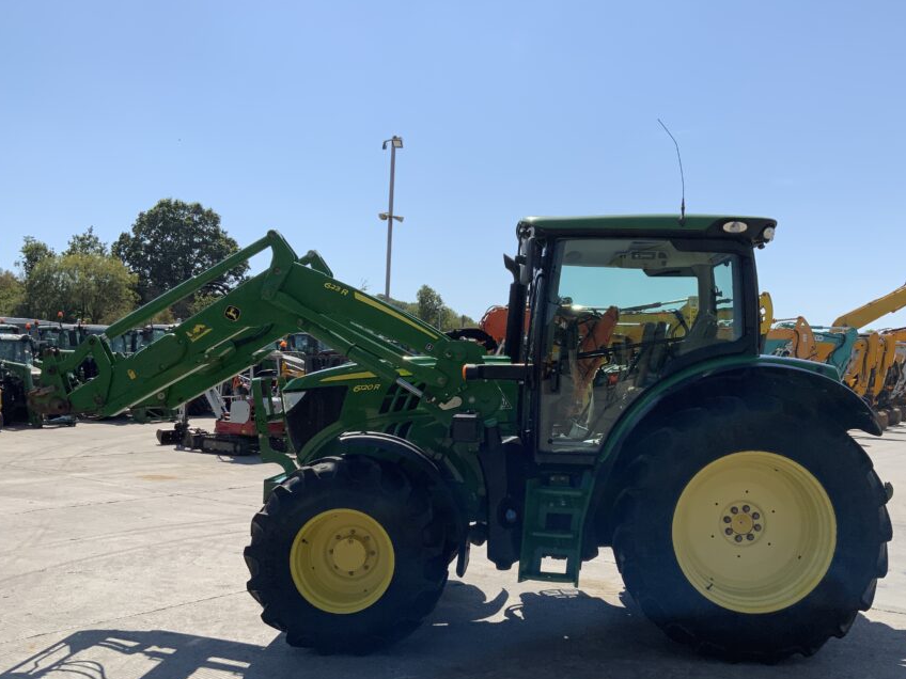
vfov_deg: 40.6
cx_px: 519
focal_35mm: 35
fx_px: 916
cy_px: 386
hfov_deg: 52.4
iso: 20
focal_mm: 3
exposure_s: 1/2801
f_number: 1.8
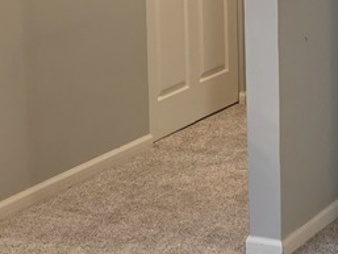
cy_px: 38
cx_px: 393
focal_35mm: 129
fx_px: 1260
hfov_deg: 14.8
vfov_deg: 11.4
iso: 800
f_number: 1.7
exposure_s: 1/120
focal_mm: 6.3
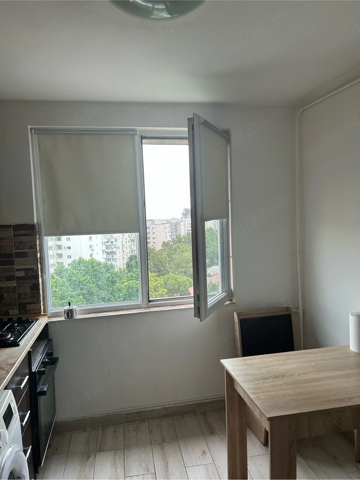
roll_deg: +2.1
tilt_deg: -5.1
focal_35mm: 26
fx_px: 361
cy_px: 240
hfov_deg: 53.0
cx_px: 180
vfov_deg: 67.3
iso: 64
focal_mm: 5.7
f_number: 1.5
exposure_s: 1/121
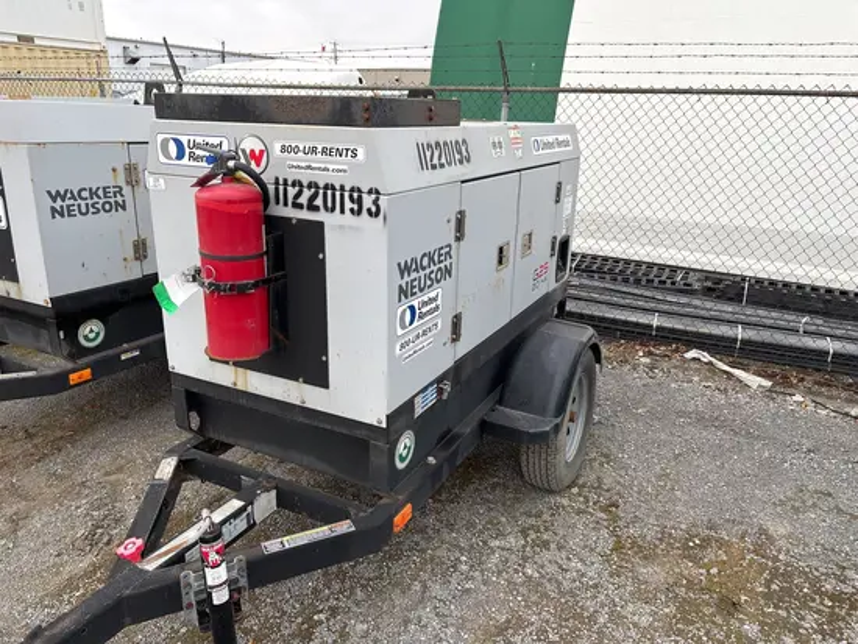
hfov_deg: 67.3
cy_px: 322
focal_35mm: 26
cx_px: 429
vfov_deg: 53.1
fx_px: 645
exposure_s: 1/131
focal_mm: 5.96
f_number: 1.6
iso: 32
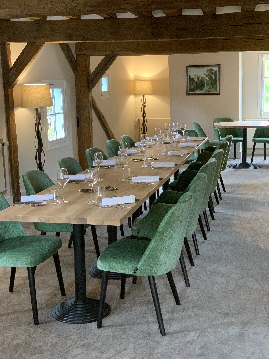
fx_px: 539
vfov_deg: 36.8
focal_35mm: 52
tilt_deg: -8.7
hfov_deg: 28.0
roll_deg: +1.3
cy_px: 180
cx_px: 134
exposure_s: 1/57
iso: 400
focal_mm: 6
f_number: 2.4
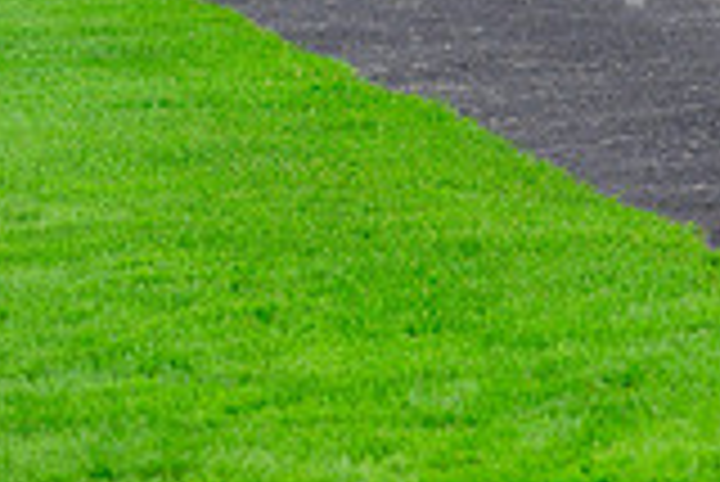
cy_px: -277
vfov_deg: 2.5
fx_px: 11230
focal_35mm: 561
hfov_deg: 3.7
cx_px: 1206
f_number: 5.6
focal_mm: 155
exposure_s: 1/1600
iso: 800
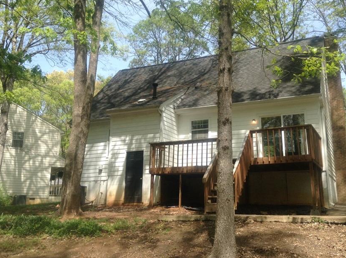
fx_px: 409
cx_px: 193
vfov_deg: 35.0
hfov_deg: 45.8
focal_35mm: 41
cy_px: 112
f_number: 2.4
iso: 25
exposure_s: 1/460
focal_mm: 3.3
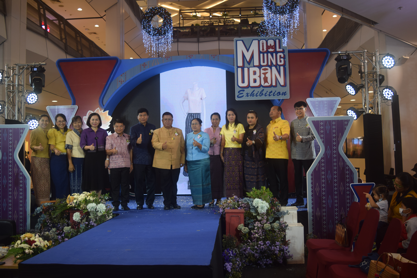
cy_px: 139
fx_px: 417
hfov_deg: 53.1
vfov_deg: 36.9
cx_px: 208
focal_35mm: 36
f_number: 4.5
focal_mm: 24
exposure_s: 1/80
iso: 400
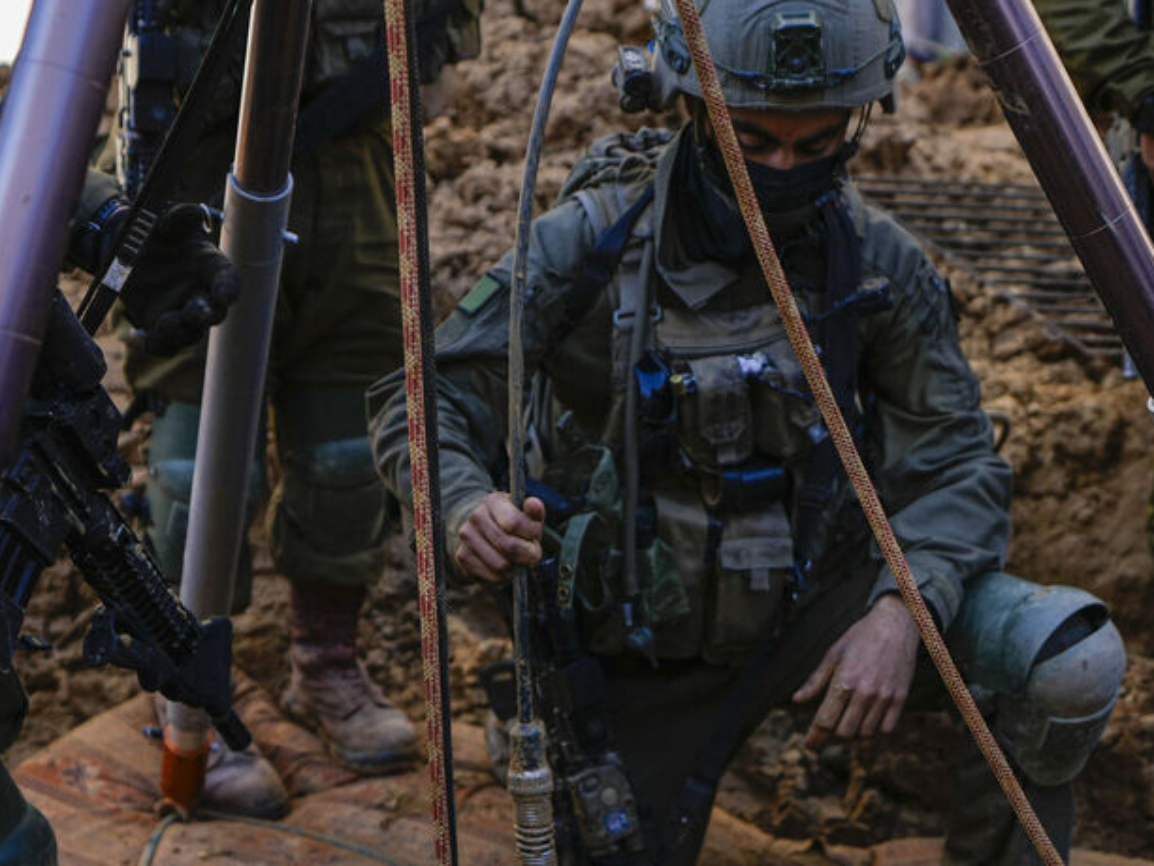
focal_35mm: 64
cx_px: 649
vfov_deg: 22.8
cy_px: 625
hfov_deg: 30.2
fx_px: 2134
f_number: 2.8
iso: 50
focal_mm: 34
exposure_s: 1/400
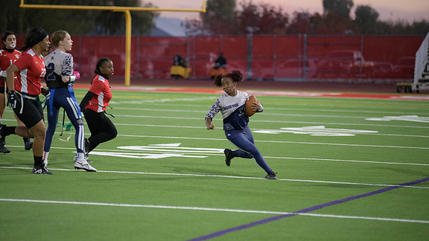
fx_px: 1979
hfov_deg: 12.4
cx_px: 214
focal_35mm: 174
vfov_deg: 7.0
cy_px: 132
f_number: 2.8
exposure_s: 1/640
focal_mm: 165
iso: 2500
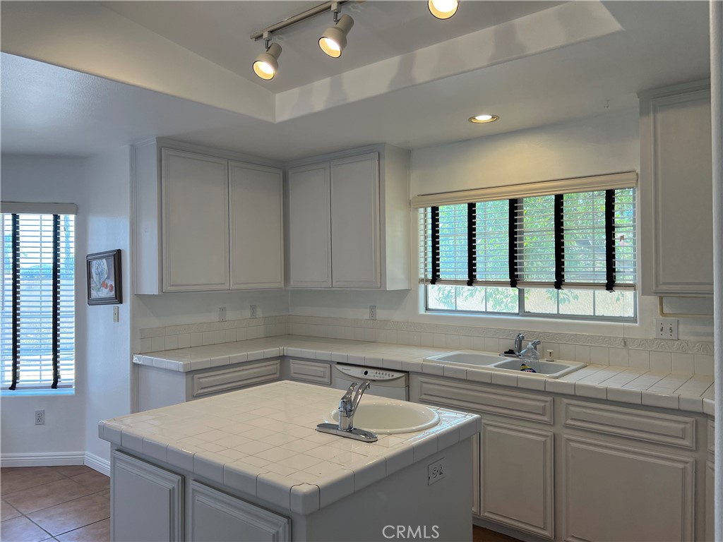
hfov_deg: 67.3
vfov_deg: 53.1
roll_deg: -0.1
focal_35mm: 26
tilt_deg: +0.9
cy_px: 271
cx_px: 362
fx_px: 543
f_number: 1.5
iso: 64
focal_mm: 5.7
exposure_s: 1/160
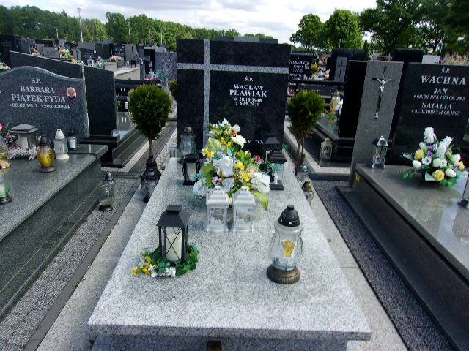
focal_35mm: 27
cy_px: 176
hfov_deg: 65.3
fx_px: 366
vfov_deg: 51.4
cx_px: 234
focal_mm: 4.9
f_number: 10.4
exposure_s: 1/56
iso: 80
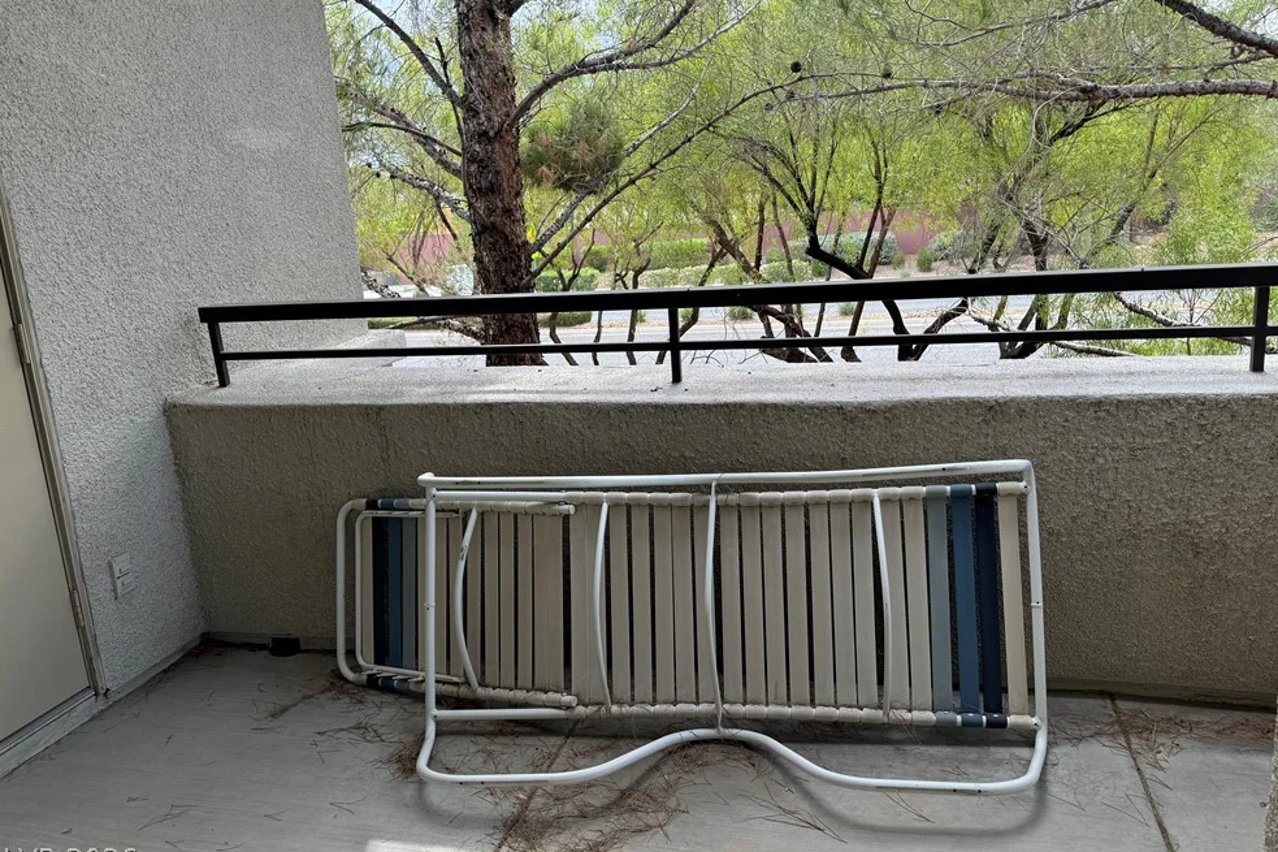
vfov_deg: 49.5
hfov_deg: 69.4
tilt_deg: -12.7
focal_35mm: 26
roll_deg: +3.7
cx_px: 662
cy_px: 381
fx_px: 923
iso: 80
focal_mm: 6.76
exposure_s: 1/477
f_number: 1.78
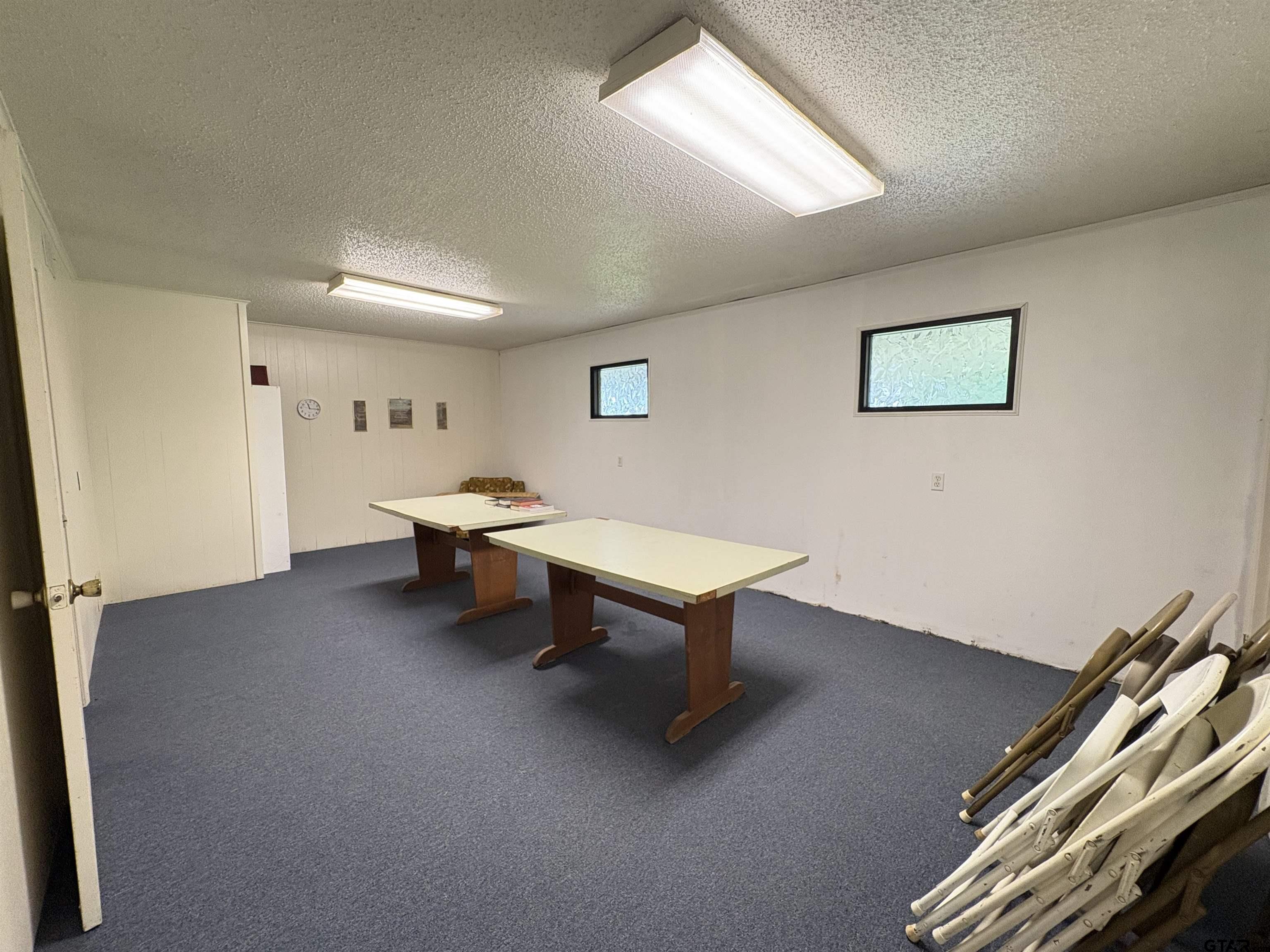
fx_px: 514
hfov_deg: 102.1
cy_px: 476
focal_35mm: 14
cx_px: 635
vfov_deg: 85.7
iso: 160
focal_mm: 2.22
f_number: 2.2
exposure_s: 1/60
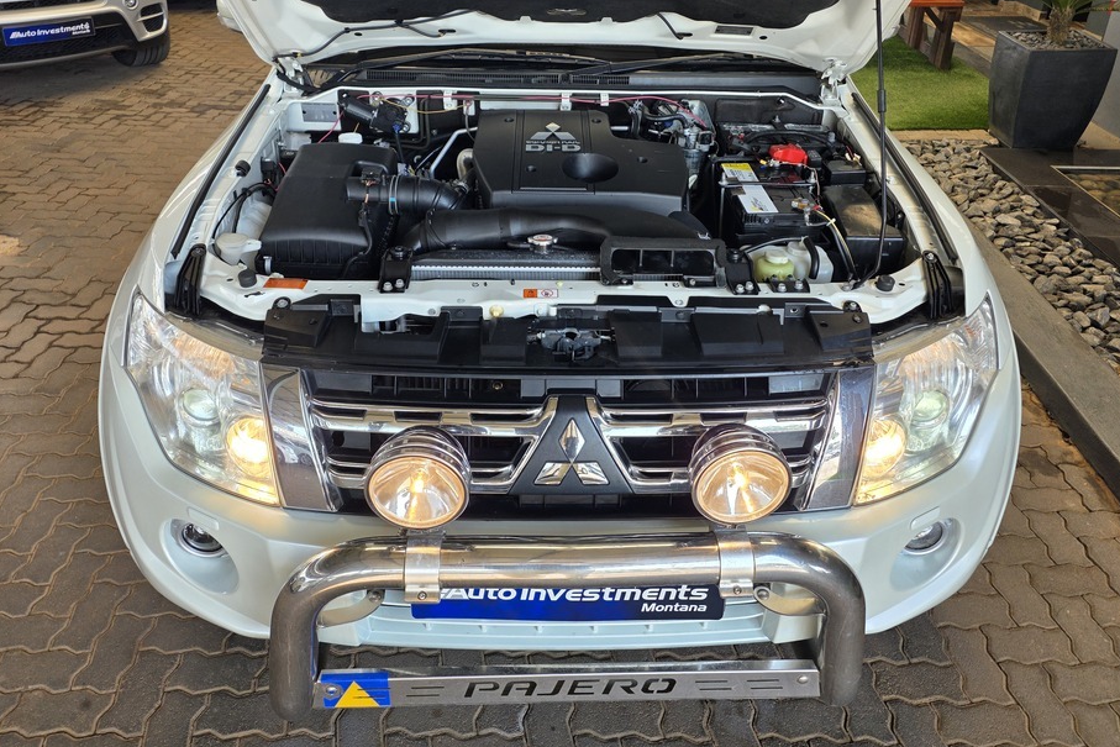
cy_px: 275
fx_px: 840
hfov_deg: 67.4
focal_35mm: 27
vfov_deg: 47.5
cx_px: 566
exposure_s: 1/180
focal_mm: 6.25
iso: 32
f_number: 1.7
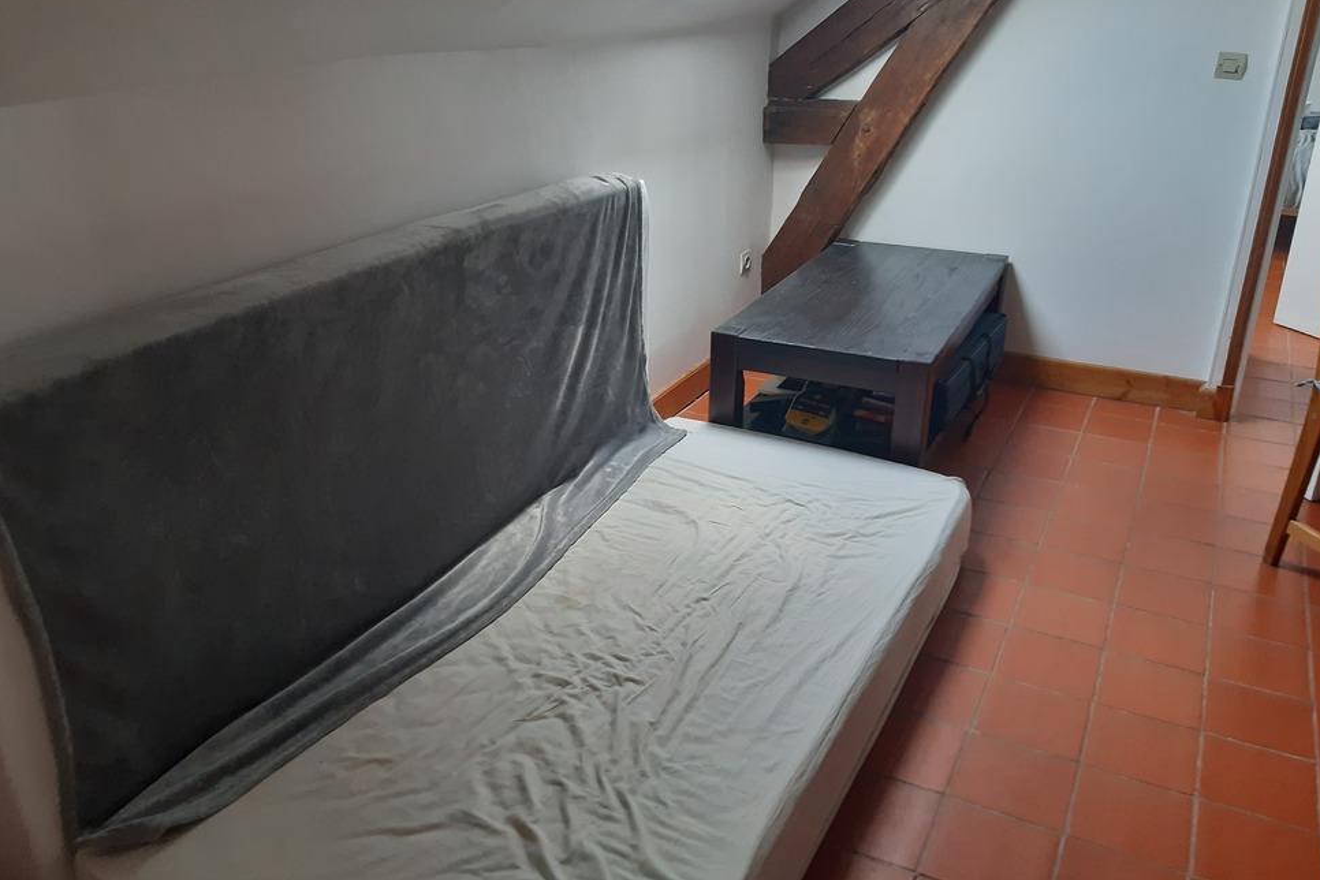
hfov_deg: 65.5
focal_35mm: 28
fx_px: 1027
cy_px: 432
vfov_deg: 46.4
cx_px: 660
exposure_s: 1/50
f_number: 1.7
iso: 250
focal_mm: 3.92
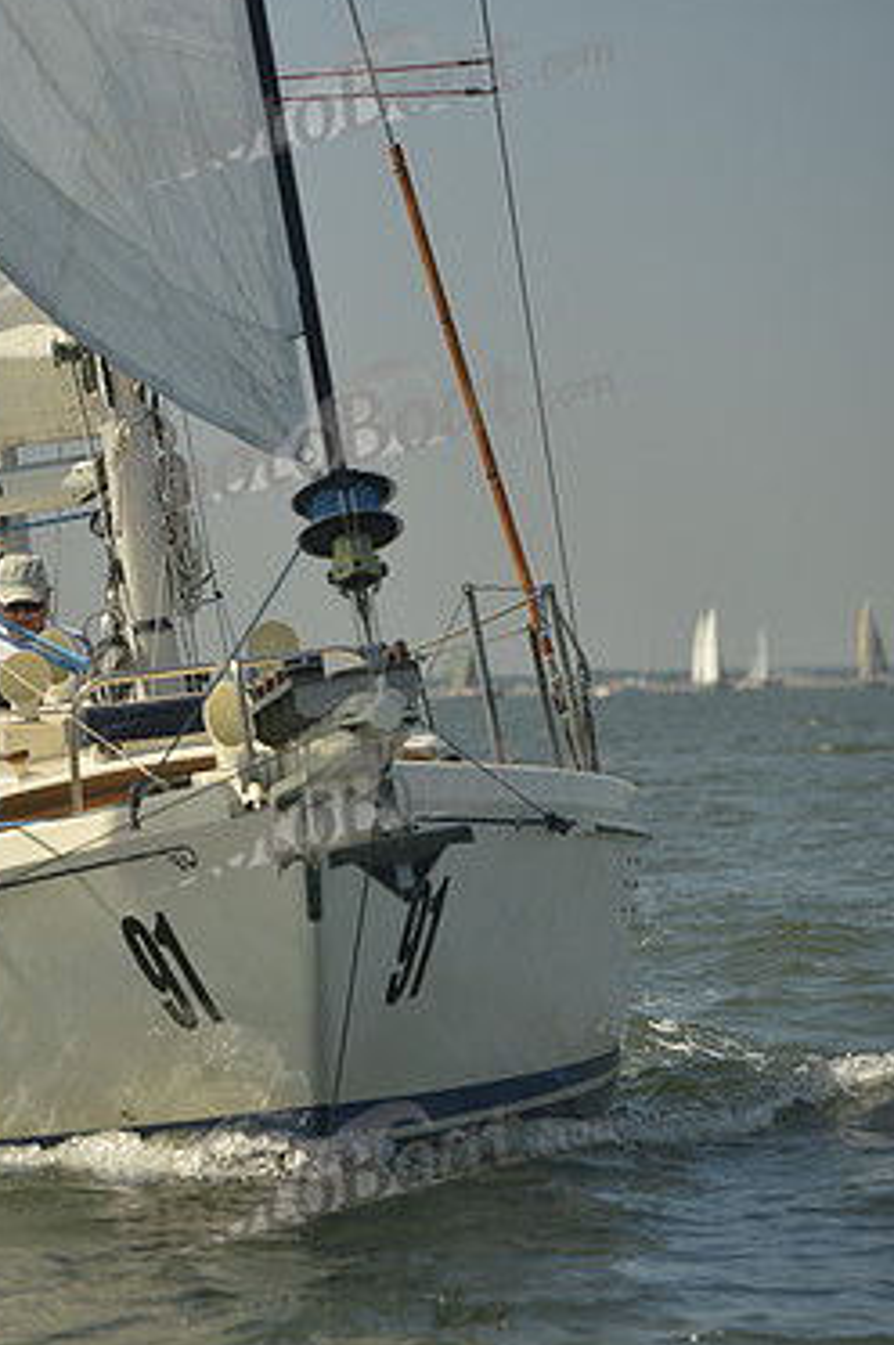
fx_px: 8135
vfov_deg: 9.4
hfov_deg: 6.3
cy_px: 672
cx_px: -76
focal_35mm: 218
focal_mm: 140
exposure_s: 1/1000
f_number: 5
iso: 200
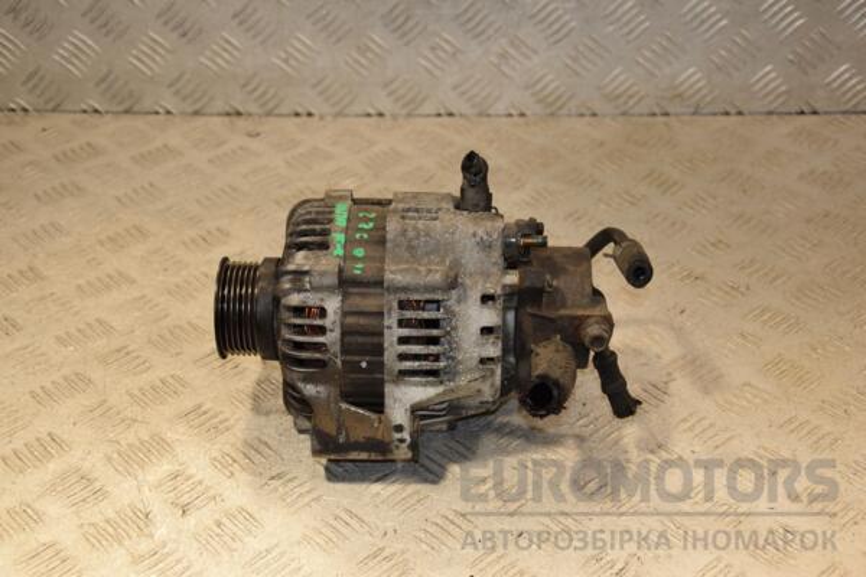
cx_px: 433
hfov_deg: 33.4
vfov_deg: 22.6
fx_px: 1443
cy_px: 288
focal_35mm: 60
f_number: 5
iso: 800
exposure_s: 1/200
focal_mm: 40
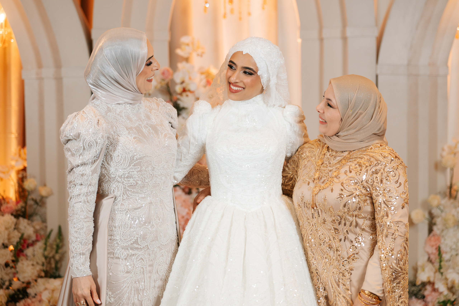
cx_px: 229
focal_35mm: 92
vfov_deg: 14.8
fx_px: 1179
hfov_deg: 22.0
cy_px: 146
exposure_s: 1/200
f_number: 2.8
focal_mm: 88
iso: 400
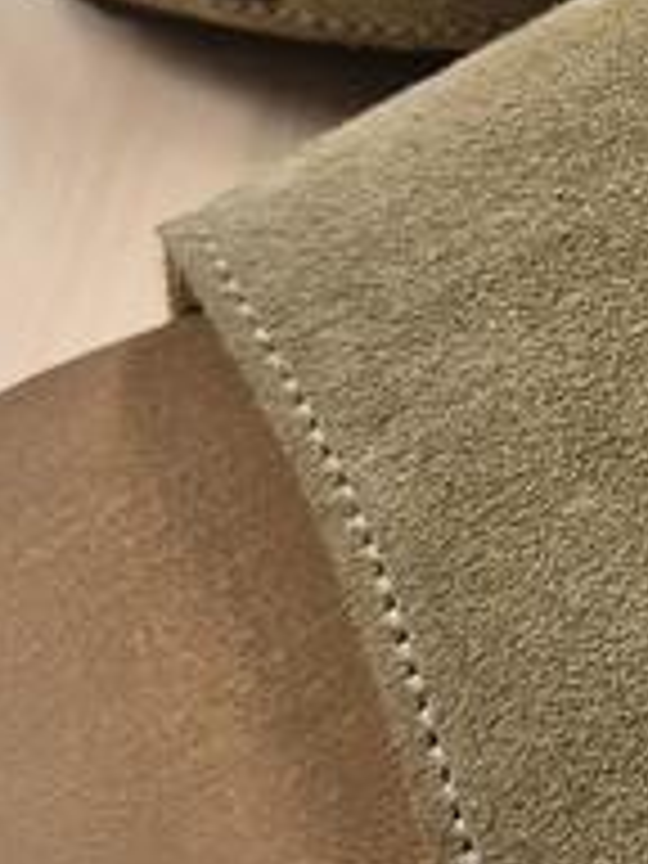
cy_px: 117
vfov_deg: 20.1
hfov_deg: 14.2
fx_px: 2396
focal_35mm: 96
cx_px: 1044
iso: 160
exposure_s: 1/100
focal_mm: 5.4
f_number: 1.8
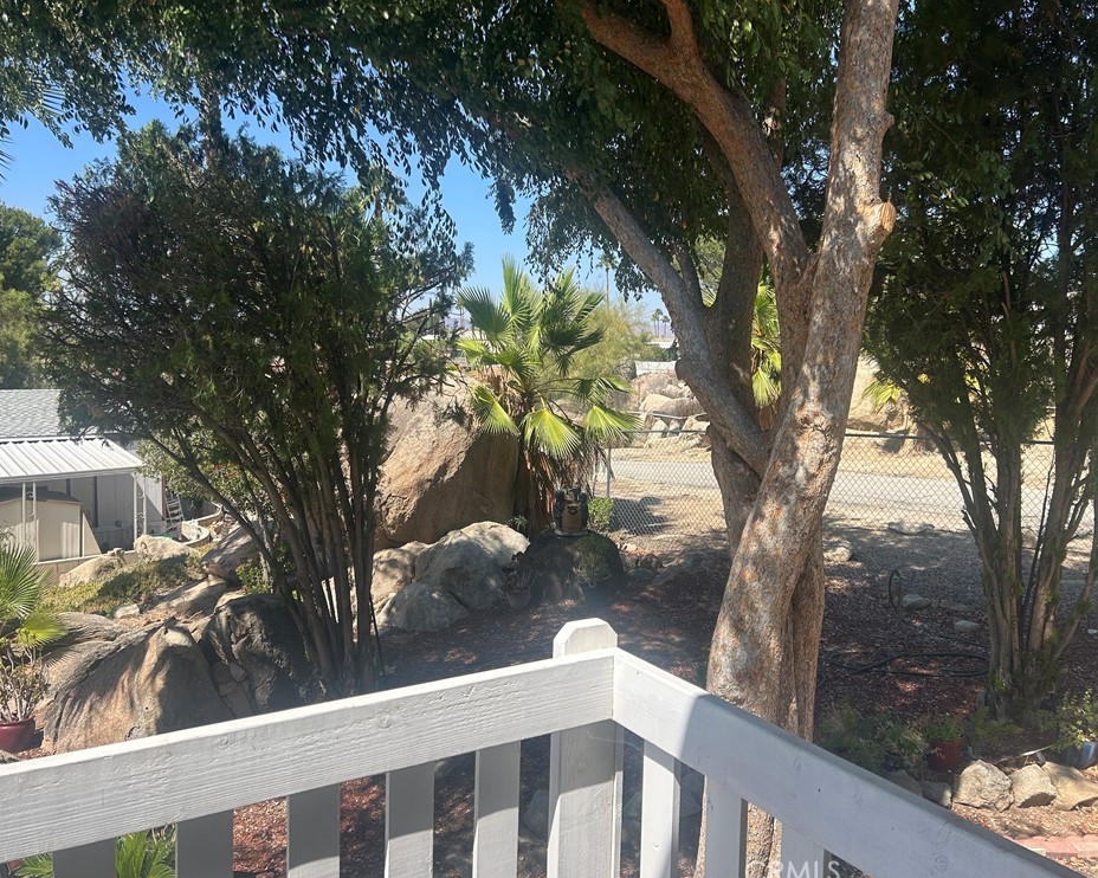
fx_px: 910
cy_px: 434
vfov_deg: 51.5
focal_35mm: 28
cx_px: 540
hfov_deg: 62.2
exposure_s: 1/2571
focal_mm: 5.7
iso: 50
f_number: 1.5
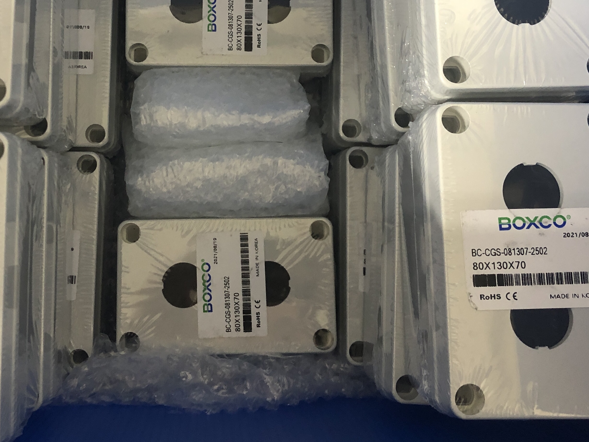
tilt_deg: -82.0
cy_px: 124
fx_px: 783
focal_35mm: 46
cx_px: 234
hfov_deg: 41.0
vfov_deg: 31.1
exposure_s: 1/9
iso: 100
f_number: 1.8
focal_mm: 4
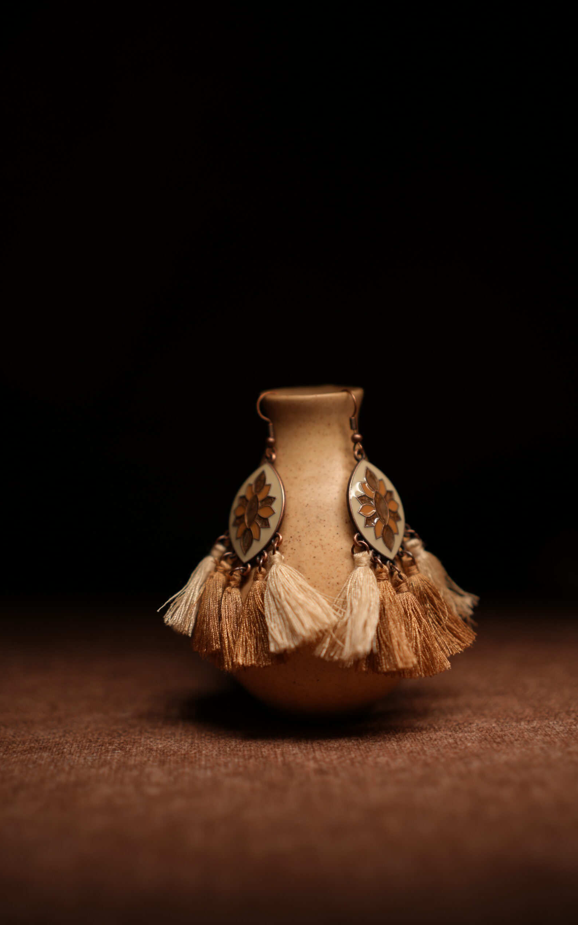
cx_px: 308
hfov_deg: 35.3
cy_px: 461
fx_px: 908
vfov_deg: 54.0
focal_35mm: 36
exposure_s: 1/100
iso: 160
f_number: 1.8
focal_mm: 35
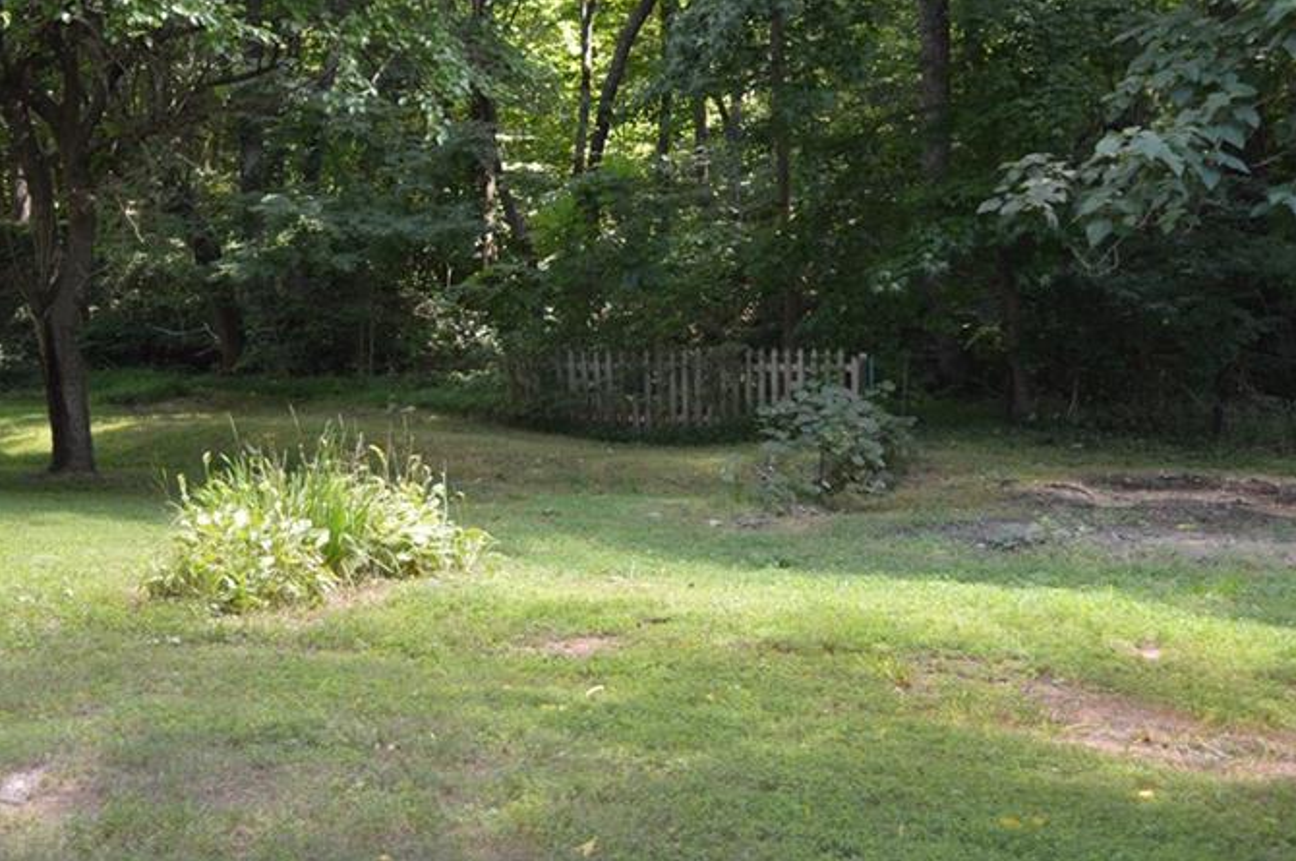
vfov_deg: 24.5
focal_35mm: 55
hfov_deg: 36.3
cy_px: 315
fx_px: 1978
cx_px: 617
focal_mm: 24
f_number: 4
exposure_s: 1/125
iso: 250
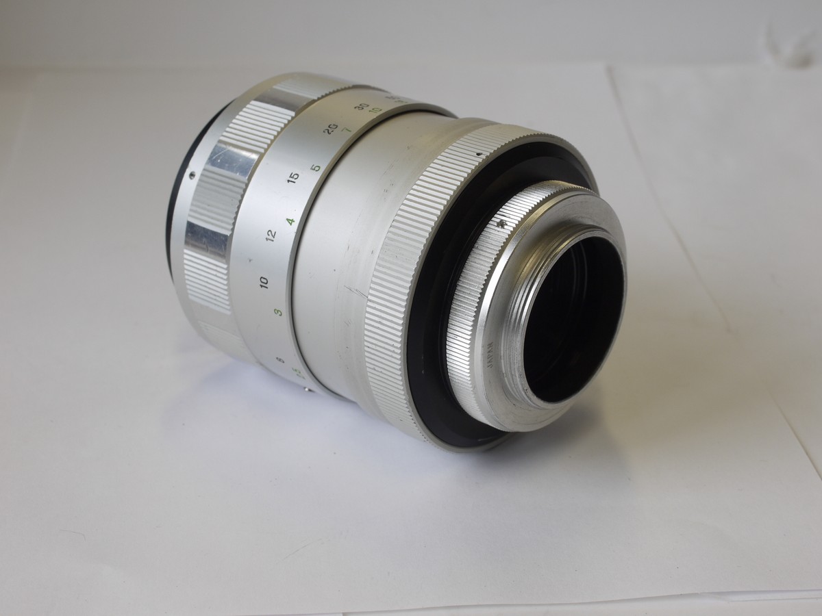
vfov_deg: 24.4
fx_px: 1425
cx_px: 411
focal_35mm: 60
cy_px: 308
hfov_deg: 32.2
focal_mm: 30
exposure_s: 1/40
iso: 160
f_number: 8
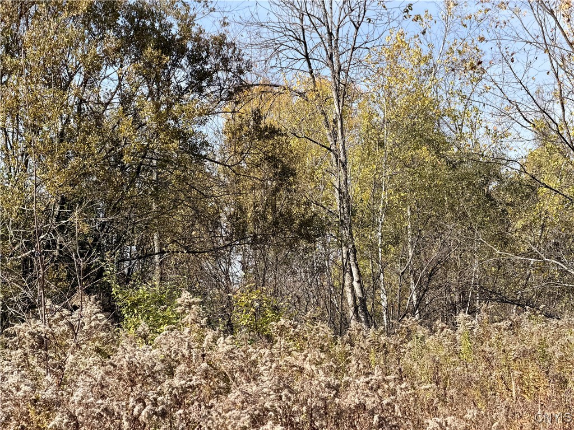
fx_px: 1658
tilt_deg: +5.4
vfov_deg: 14.8
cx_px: 287
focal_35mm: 100
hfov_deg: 19.6
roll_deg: +1.0
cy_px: 215
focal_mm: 16.89
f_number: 2.8
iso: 50
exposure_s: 1/631
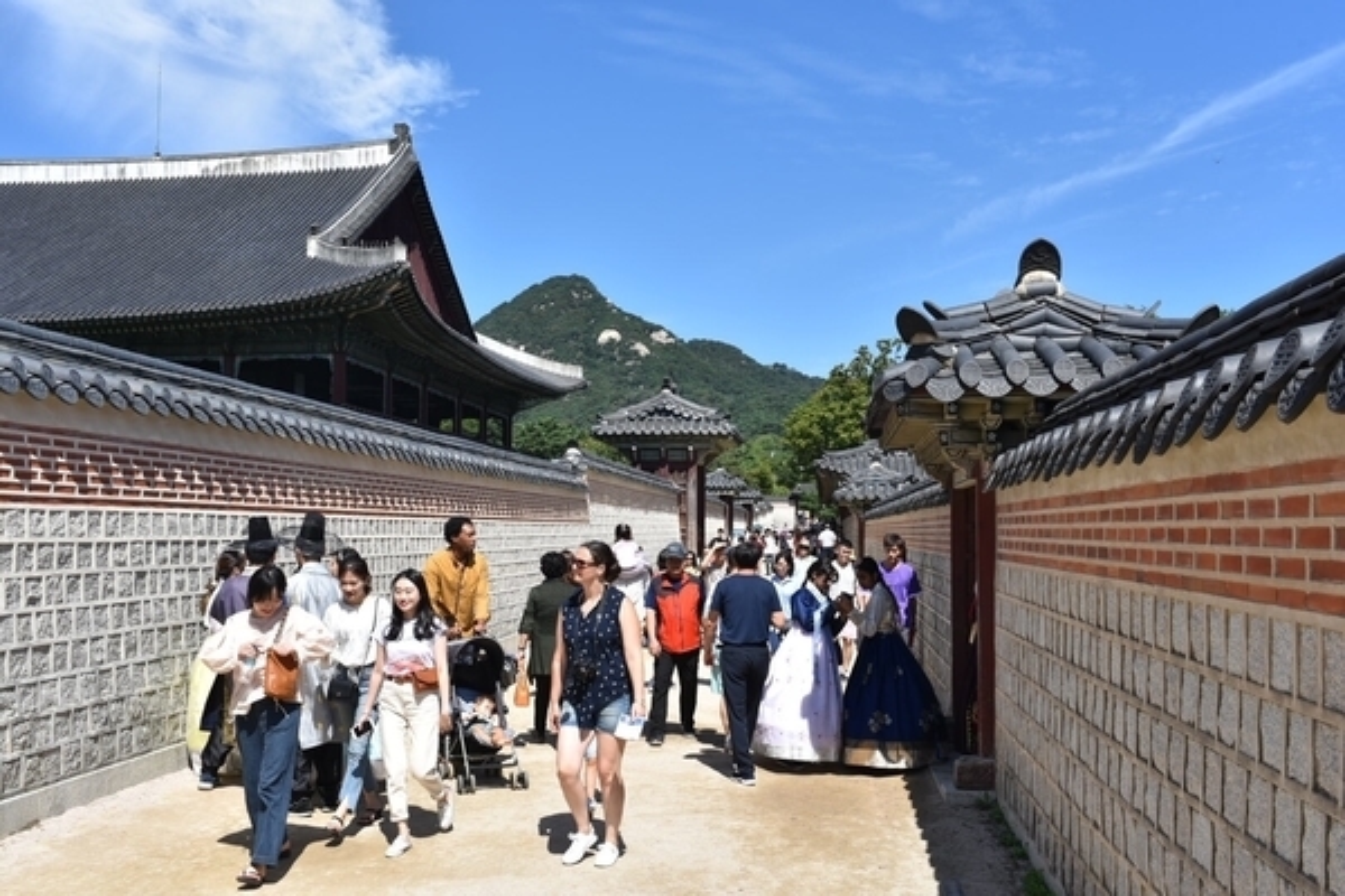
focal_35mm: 35
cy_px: 448
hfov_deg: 54.4
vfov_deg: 37.9
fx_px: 1308
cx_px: 672
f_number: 10
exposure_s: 1/400
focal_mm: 35
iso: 200
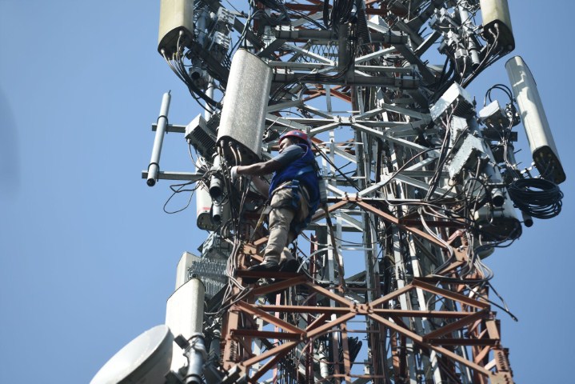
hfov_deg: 8.6
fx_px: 3835
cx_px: 288
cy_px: 192
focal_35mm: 240
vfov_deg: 5.7
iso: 100
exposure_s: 1/2000
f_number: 3.2
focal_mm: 160
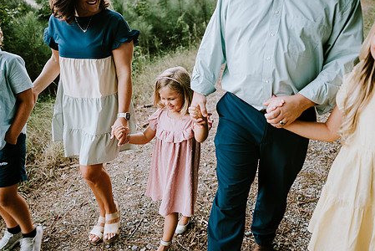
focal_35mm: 31
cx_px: 169
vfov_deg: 42.4
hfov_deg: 60.1
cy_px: 118
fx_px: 323
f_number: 2.2
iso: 320
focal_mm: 24
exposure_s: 1/250
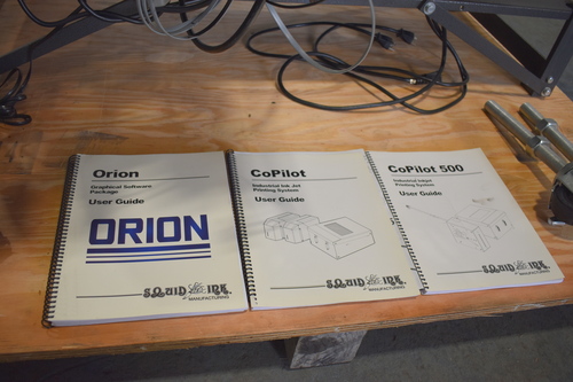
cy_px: 191
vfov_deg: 43.6
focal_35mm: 30
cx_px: 286
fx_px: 477
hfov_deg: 61.9
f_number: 3.8
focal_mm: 20
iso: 400
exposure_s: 1/250
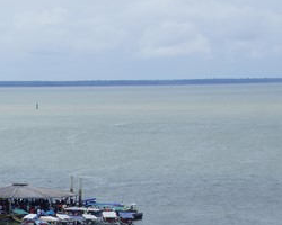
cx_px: -166
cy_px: 217
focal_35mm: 180
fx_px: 1502
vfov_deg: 8.5
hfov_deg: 10.3
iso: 100
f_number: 11
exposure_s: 1/250
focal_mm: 40
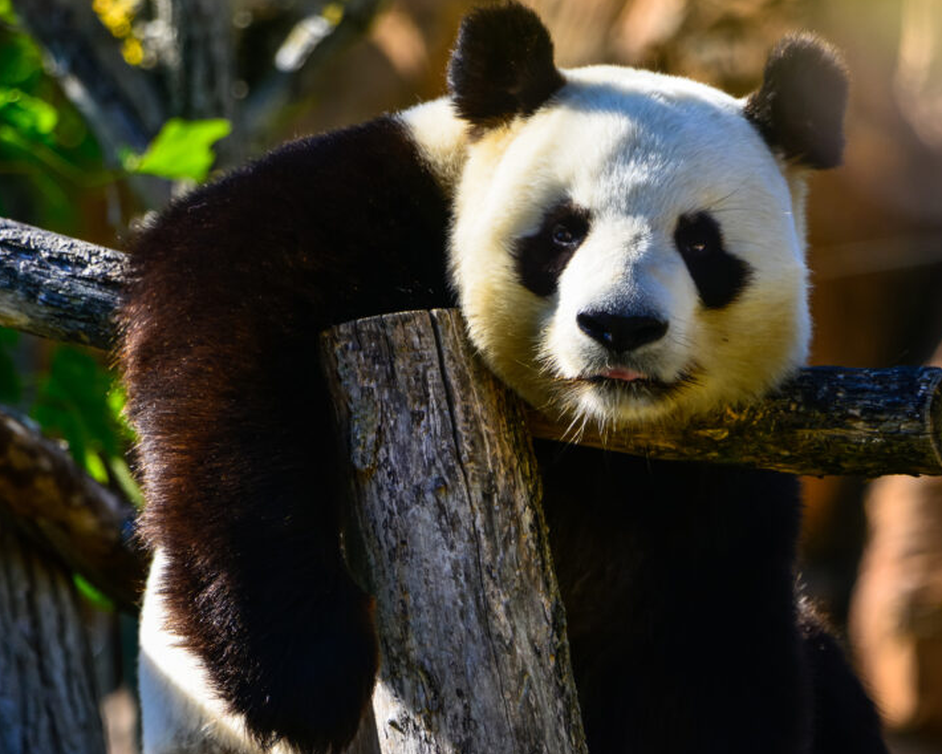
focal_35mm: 406
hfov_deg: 4.8
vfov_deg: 3.8
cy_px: 386
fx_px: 11319
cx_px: 505
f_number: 6.3
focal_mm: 300
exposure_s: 1/1250
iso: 640
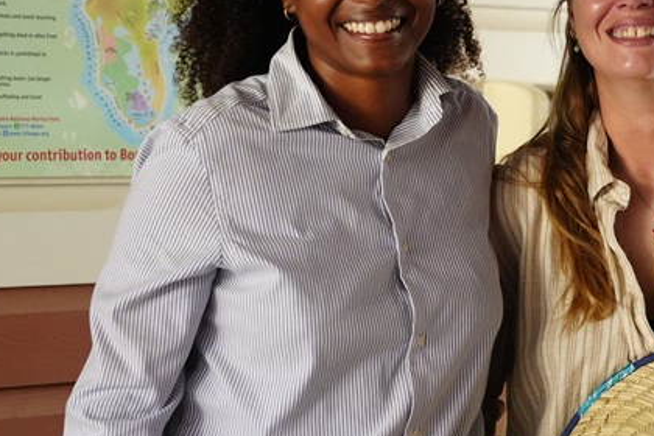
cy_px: 307
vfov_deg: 11.4
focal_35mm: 120
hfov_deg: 17.0
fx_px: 2180
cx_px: 464
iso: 6400
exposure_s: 1/200
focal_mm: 50
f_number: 4
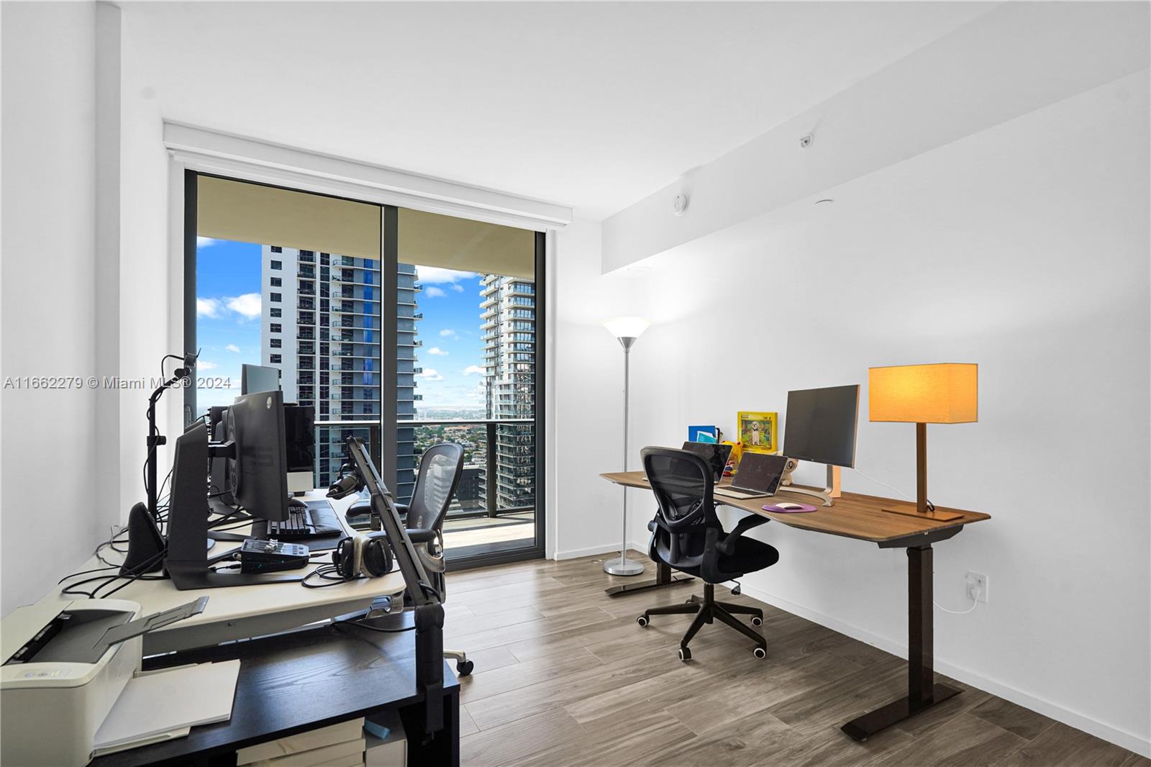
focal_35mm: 16
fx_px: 511
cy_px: 384
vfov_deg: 73.7
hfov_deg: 96.7
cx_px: 576
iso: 200
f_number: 8
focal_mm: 16
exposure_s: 1/50
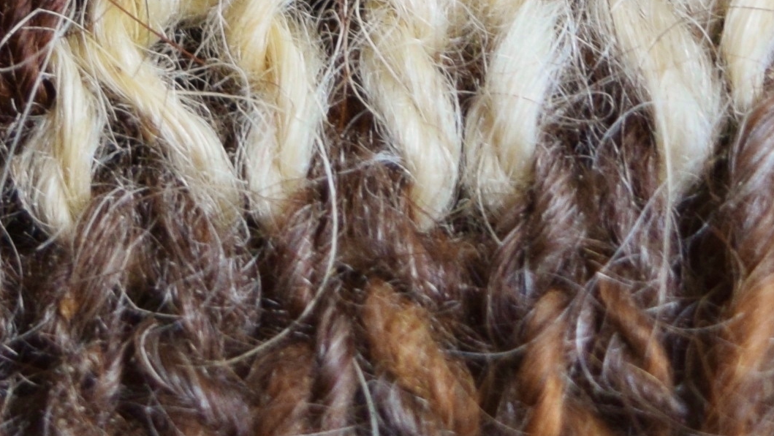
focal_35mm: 267
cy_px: -405
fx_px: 5480
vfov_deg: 4.5
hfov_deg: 8.1
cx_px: 397
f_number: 4.2
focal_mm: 30
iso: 450
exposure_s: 1/60
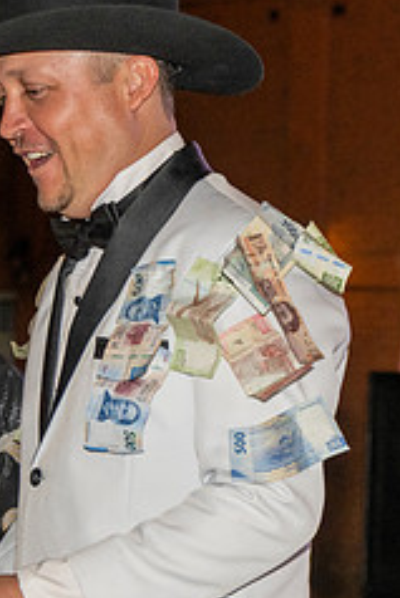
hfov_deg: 8.3
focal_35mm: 161
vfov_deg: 12.7
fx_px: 2679
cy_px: 466
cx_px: 679
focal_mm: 66
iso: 2000
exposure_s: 1/200
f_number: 6
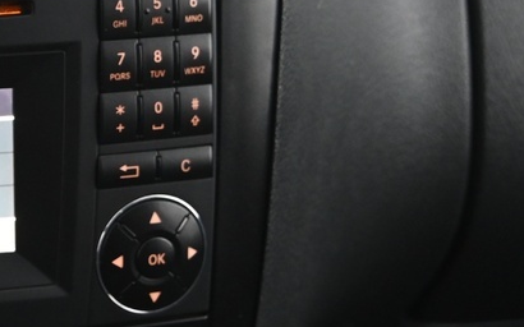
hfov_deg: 15.6
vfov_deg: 10.2
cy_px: -121
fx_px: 1785
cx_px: -211
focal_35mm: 125
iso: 2000
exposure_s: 1/13
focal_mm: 31
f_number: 4
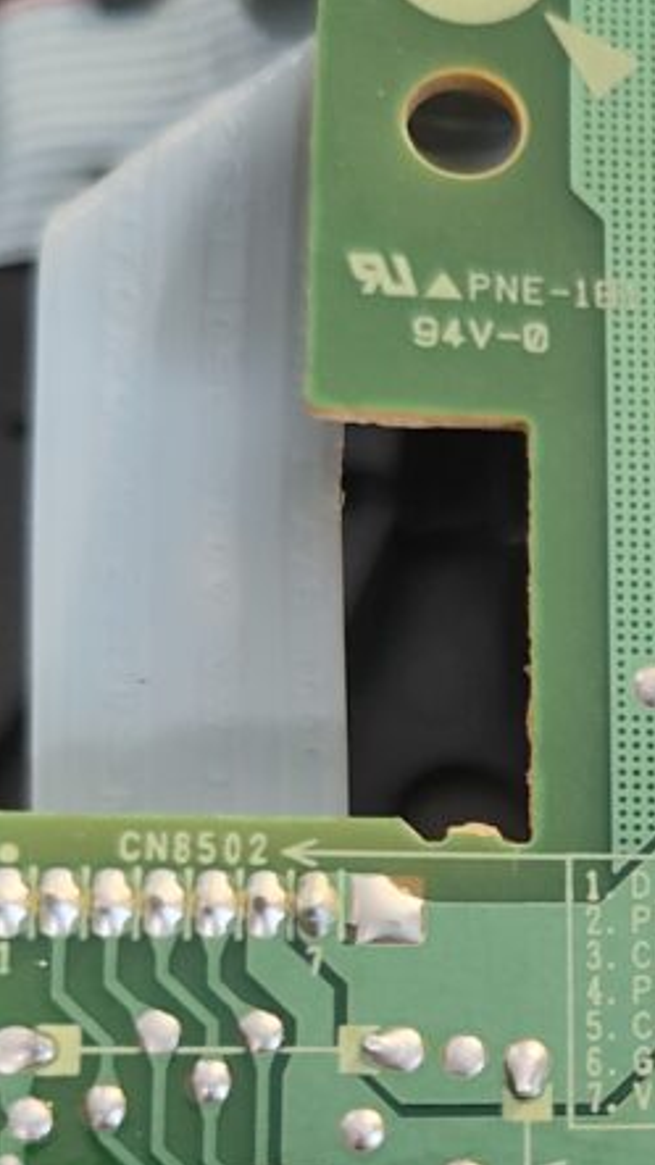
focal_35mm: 63
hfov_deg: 18.1
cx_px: 797
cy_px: 1005
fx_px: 1946
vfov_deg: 32.0
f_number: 1.5
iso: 372
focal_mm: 4.15
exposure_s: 1/30
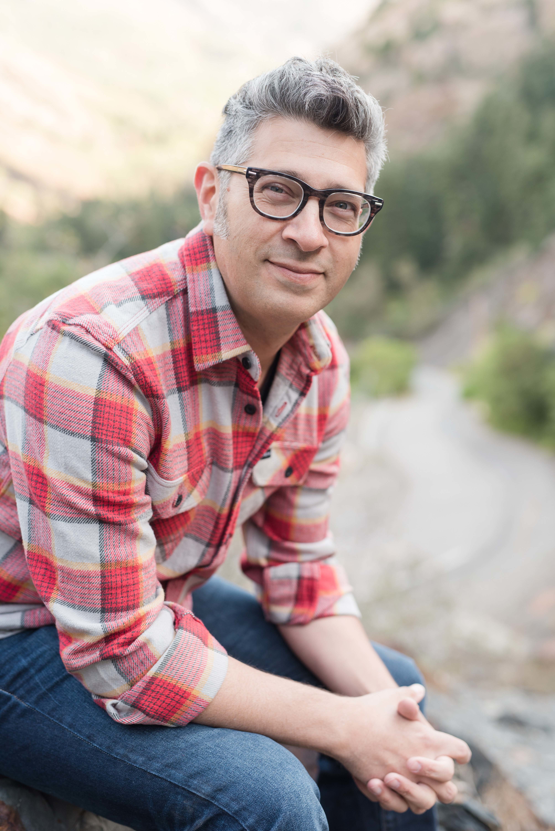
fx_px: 1155
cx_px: 278
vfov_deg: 39.6
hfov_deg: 27.0
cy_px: 416
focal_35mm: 50
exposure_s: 1/200
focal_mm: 50
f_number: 2.8
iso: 200
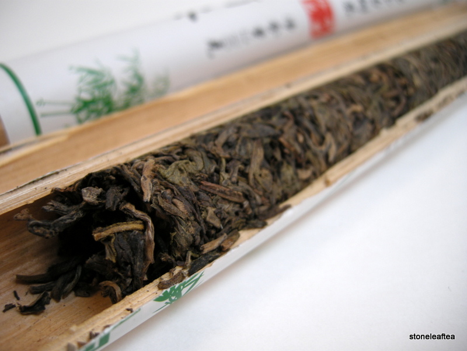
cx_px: 234
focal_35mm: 35
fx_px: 472
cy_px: 176
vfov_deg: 40.7
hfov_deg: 52.6
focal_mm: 7.5
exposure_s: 1/60
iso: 69
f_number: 2.7
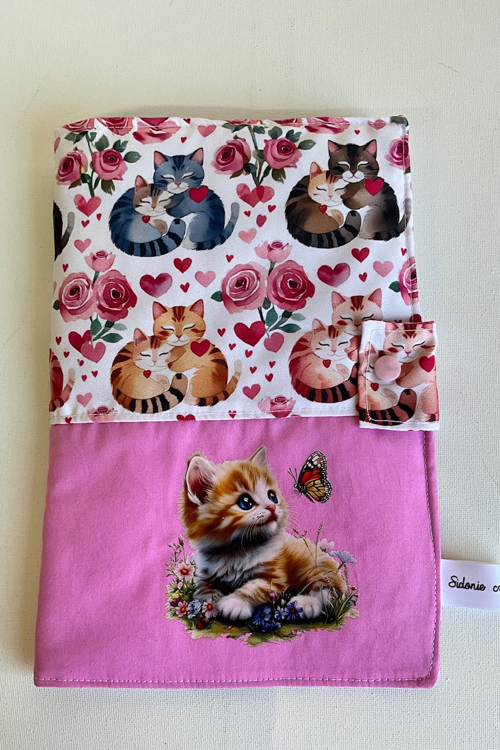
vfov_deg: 60.3
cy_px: 385
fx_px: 646
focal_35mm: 31
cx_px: 267
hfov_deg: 42.3
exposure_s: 1/100
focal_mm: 3
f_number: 1.8
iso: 25
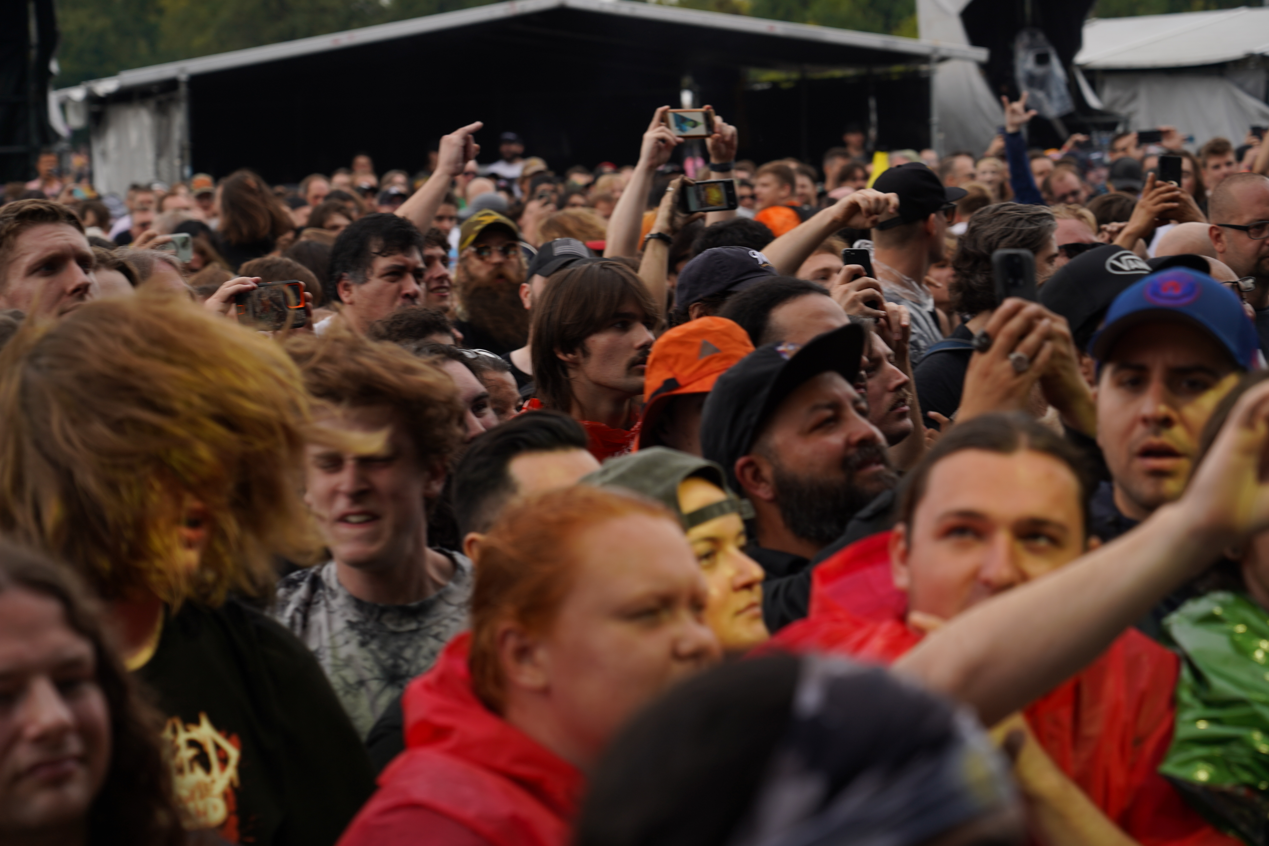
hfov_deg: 19.5
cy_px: 423
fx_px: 3701
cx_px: 634
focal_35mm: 105
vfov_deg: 13.0
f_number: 5.6
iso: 100
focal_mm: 105
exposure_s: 1/250
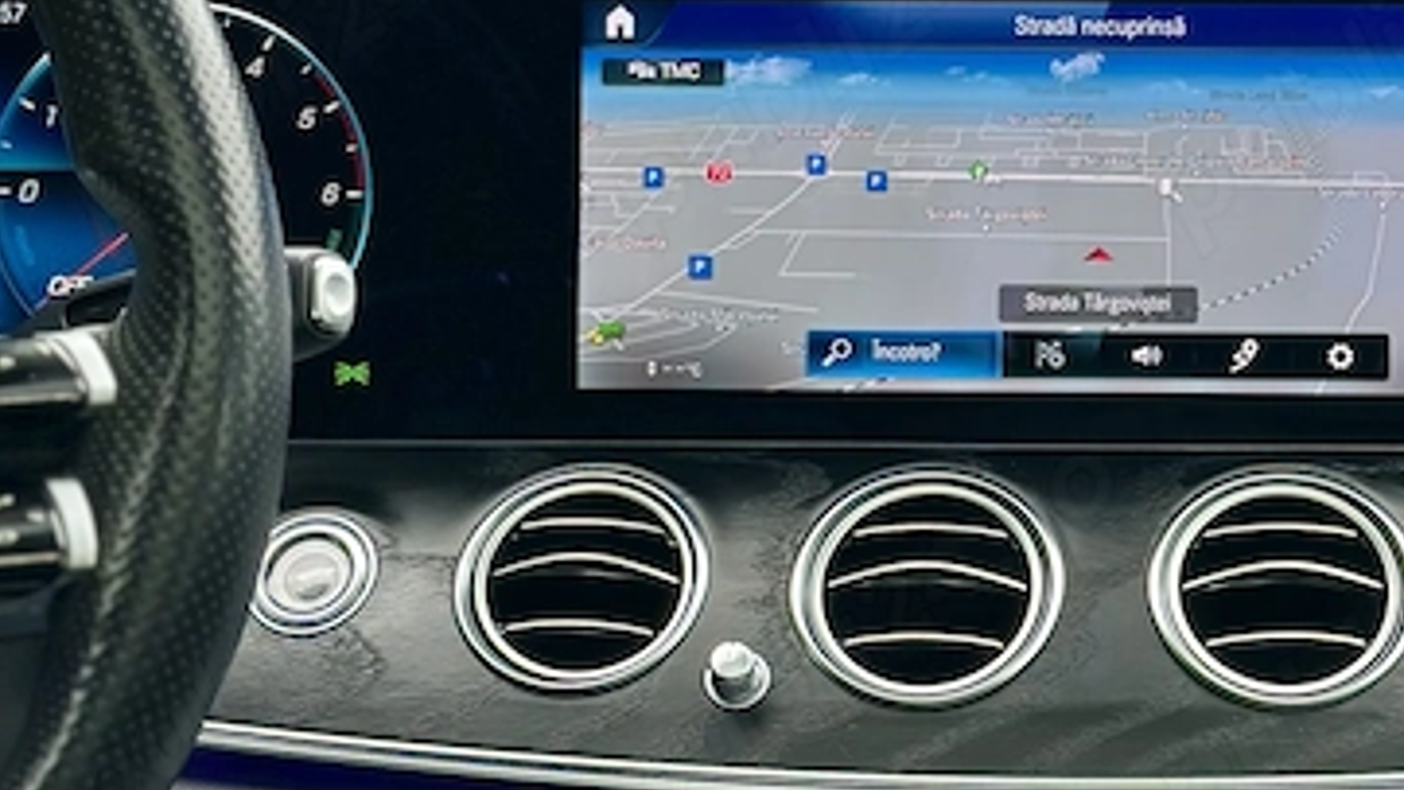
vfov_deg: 10.4
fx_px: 4318
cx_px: 1136
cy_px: 167
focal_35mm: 116
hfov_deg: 18.3
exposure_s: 1/256
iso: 80
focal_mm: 6.86
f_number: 1.78
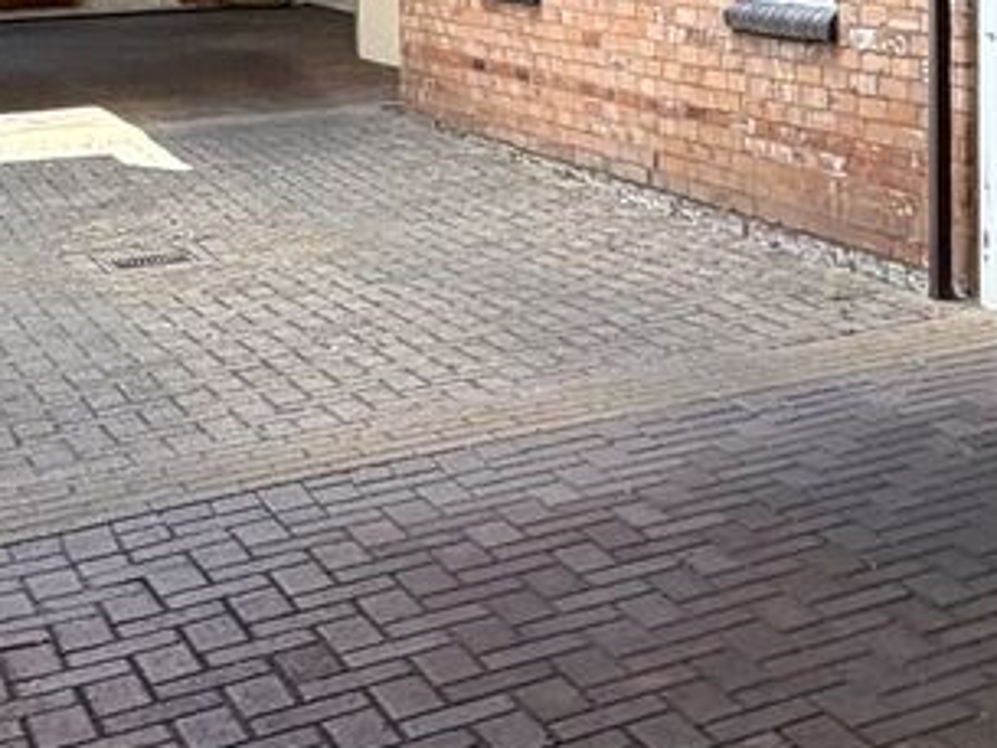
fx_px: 1469
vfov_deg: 25.6
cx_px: 1383
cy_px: -149
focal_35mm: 51
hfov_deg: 28.6
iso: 50
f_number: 2.2
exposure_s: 1/260
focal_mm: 2.22
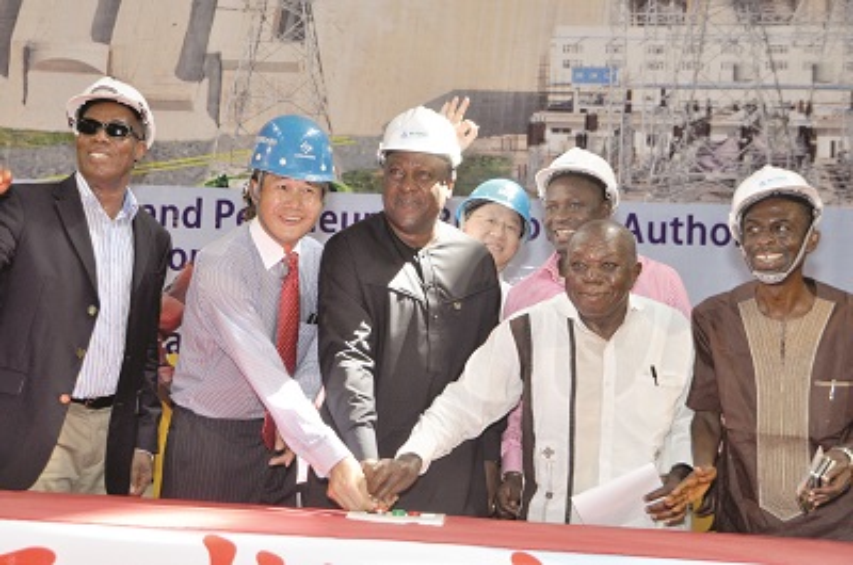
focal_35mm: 52
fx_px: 1241
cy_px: 282
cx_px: 426
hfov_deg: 37.9
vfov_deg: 25.6
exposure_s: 1/125
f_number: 4.2
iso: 640
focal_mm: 35
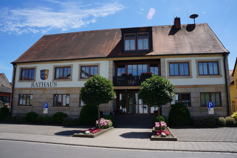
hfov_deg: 67.4
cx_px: 118
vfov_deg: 47.8
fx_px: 178
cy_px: 79
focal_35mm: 27
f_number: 13
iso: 100
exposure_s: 1/100
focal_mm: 18
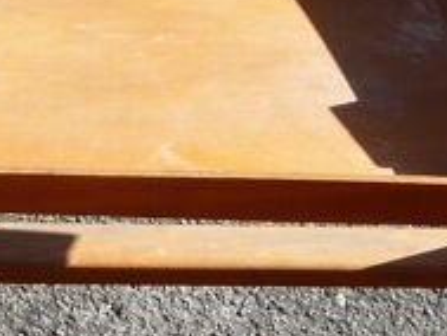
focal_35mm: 159
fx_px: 2054
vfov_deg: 9.3
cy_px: 151
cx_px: 57
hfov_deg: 12.3
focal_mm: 5.2
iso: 100
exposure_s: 1/320
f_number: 4
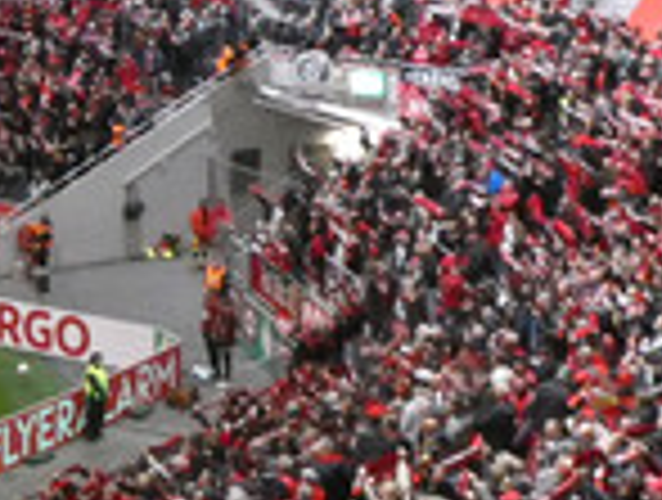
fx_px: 2914
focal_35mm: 152
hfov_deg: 12.0
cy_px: -239
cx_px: -486
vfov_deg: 9.5
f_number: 3.7
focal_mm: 6.3
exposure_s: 1/40
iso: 1600
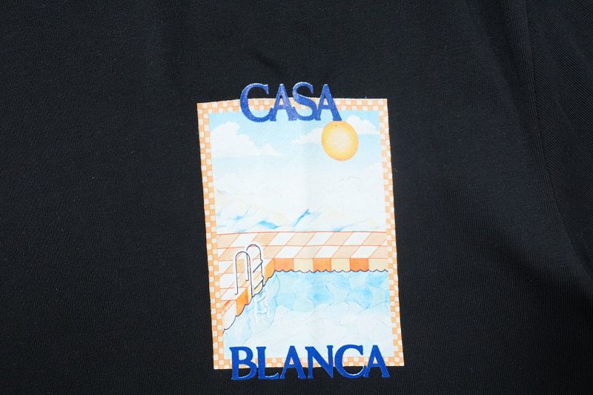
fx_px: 469
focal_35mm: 28
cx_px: 296
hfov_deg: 64.6
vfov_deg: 45.7
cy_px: 198
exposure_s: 1/100
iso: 1600
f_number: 10
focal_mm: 19
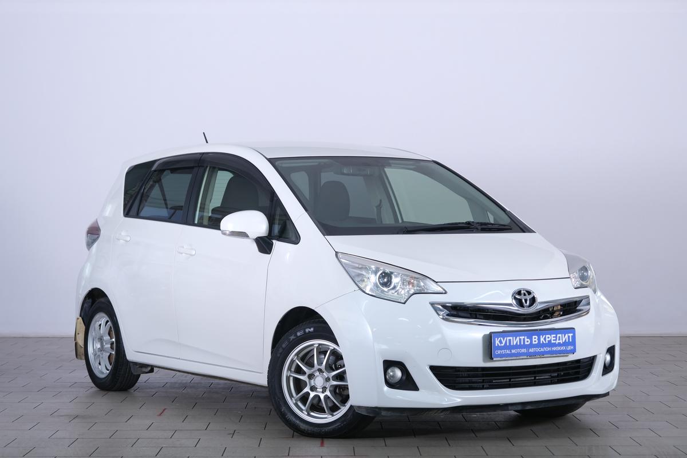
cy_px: 229
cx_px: 344
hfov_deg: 26.7
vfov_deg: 17.9
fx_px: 1450
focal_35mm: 76
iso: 640
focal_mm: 50.5
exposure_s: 1/180
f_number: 4
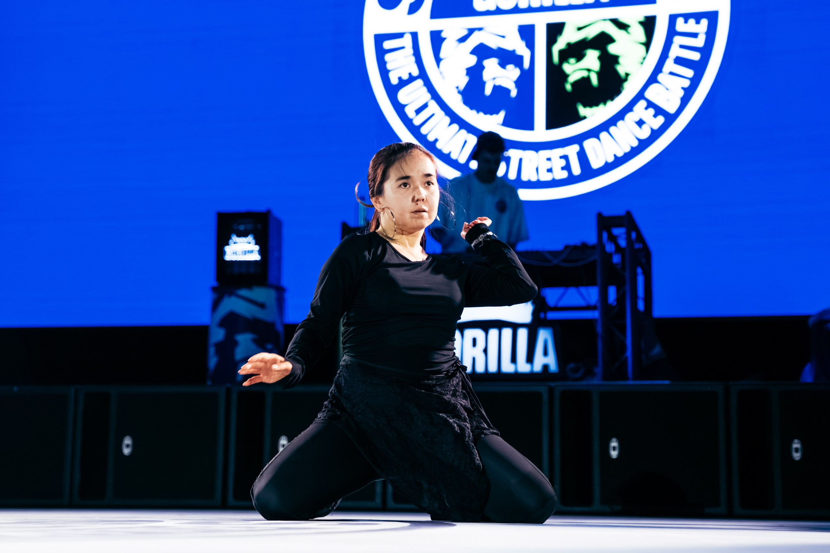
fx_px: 1586
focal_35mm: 69
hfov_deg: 29.3
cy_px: 288
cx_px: 434
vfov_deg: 19.8
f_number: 2.8
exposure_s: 1/800
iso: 3200
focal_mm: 61
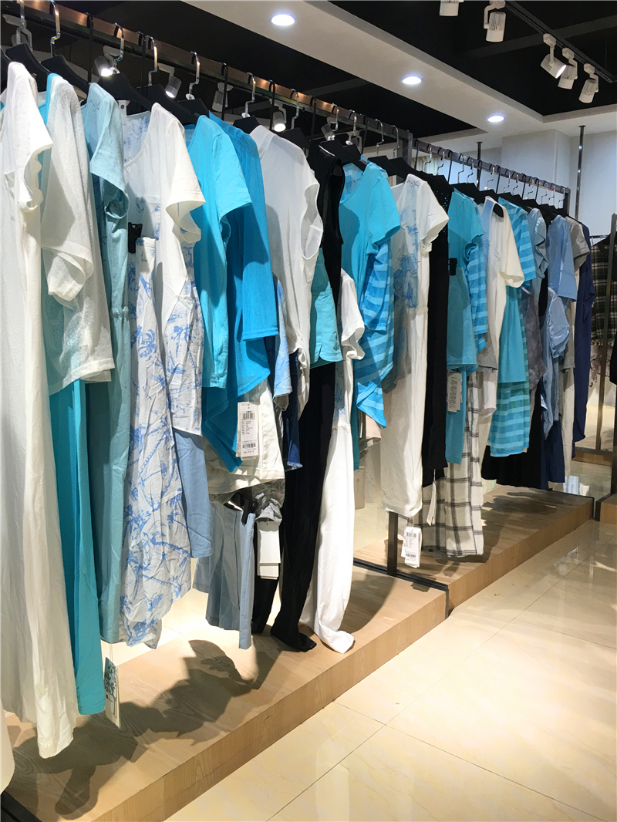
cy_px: 411
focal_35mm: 29
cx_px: 308
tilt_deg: -7.6
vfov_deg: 61.6
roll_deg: -0.9
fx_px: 689
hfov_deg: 48.2
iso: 32
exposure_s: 1/33
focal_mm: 4.15
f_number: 2.2
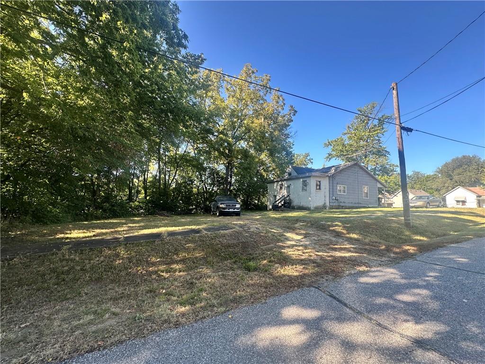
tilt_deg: +6.3
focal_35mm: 14
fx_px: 196
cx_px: 242
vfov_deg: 85.7
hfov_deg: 102.1
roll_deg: -3.0
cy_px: 182
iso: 40
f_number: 2.2
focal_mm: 2.22
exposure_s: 1/280
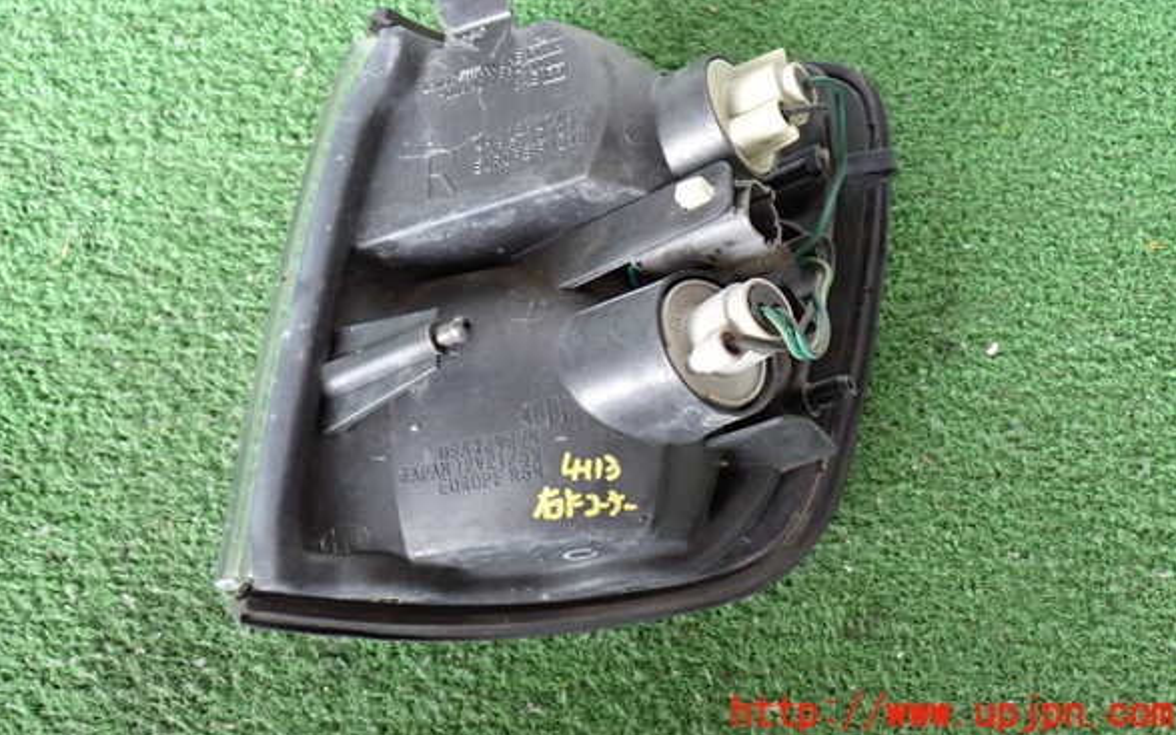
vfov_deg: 32.7
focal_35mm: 39
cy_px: 288
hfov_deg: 50.4
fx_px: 1250
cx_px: 583
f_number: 2.5
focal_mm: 6.37
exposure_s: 1/40
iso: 640
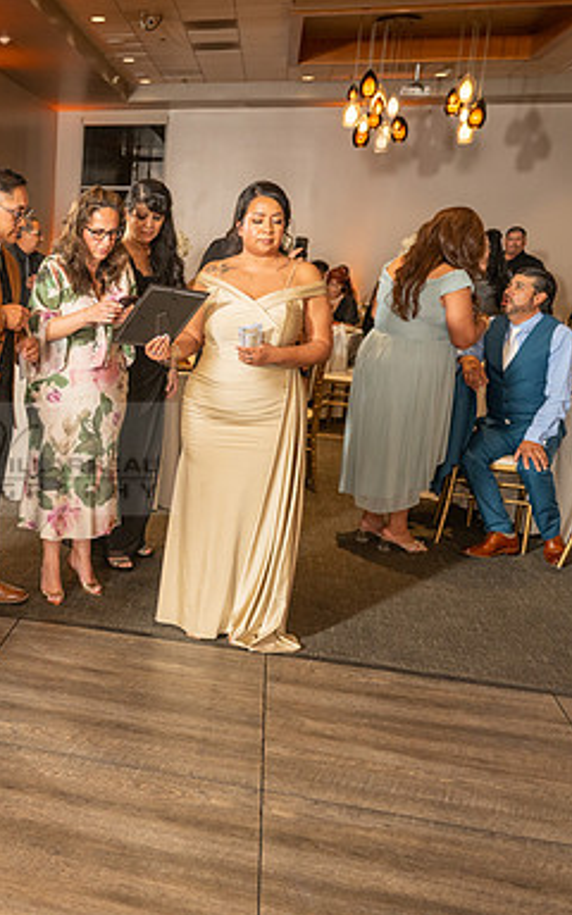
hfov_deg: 31.4
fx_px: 923
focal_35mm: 37
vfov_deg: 52.7
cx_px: -24
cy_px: 459
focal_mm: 24
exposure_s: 1/160
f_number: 3.5
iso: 800
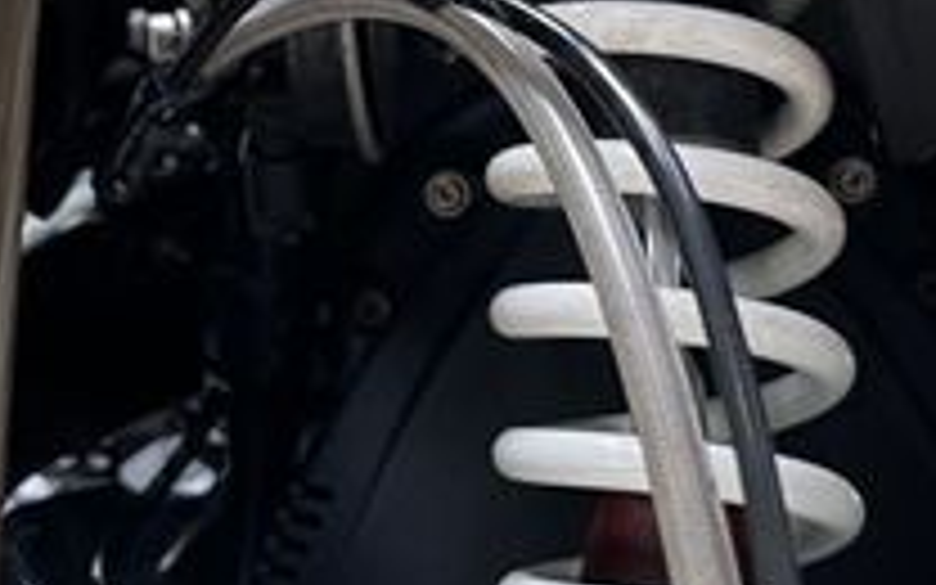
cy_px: 104
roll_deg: +1.7
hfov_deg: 24.3
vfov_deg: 15.3
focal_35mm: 85
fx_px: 2168
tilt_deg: +3.5
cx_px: 558
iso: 125
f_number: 1.6
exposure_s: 1/79
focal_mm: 5.1
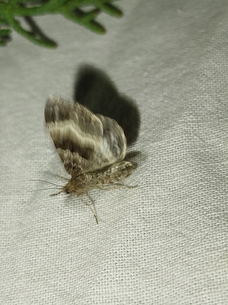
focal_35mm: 76
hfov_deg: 19.4
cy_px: 152
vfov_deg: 25.7
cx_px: 114
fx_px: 667
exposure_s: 1/50
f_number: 1.7
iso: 80
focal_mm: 5.31
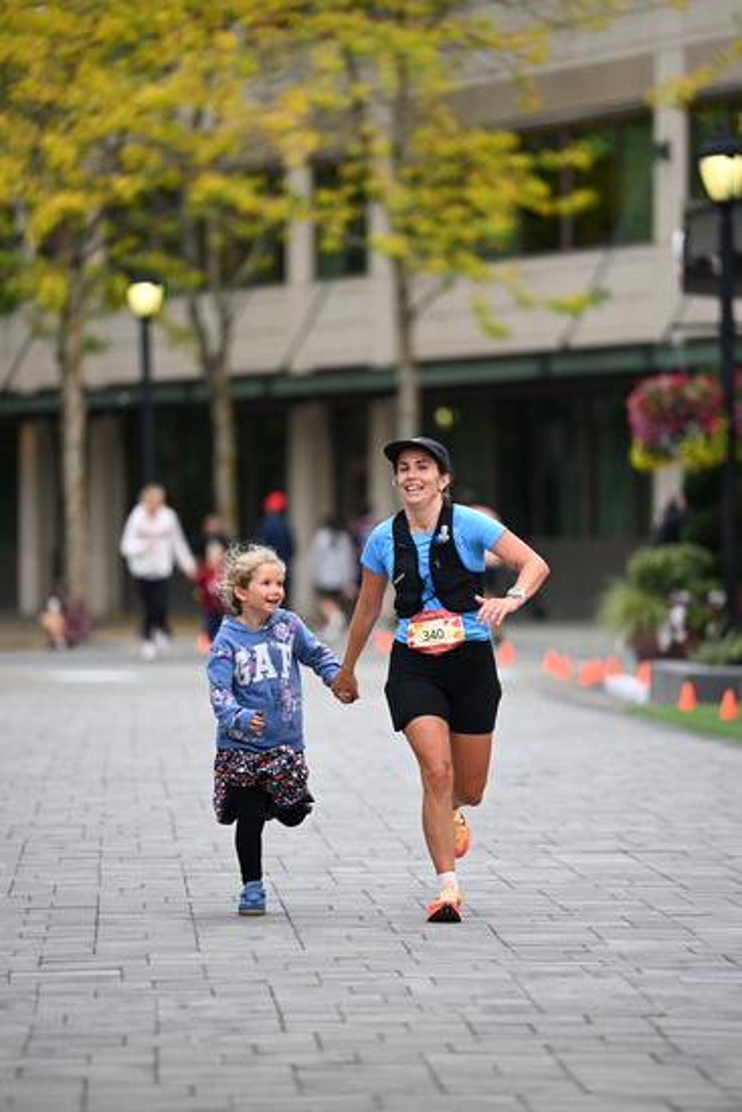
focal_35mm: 200
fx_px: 6179
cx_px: 371
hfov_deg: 6.9
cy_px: 556
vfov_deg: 10.3
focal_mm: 200
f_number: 2.8
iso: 640
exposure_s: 1/2000
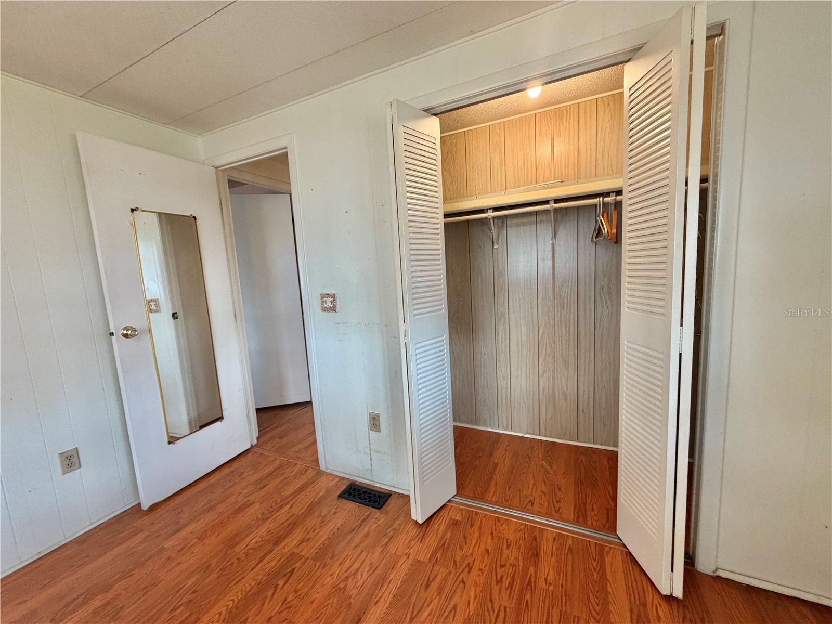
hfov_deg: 102.1
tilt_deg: -6.2
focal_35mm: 14
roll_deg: +3.4
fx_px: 336
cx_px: 416
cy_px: 312
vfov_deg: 85.7
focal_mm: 2.22
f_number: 2.2
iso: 200
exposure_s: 1/60
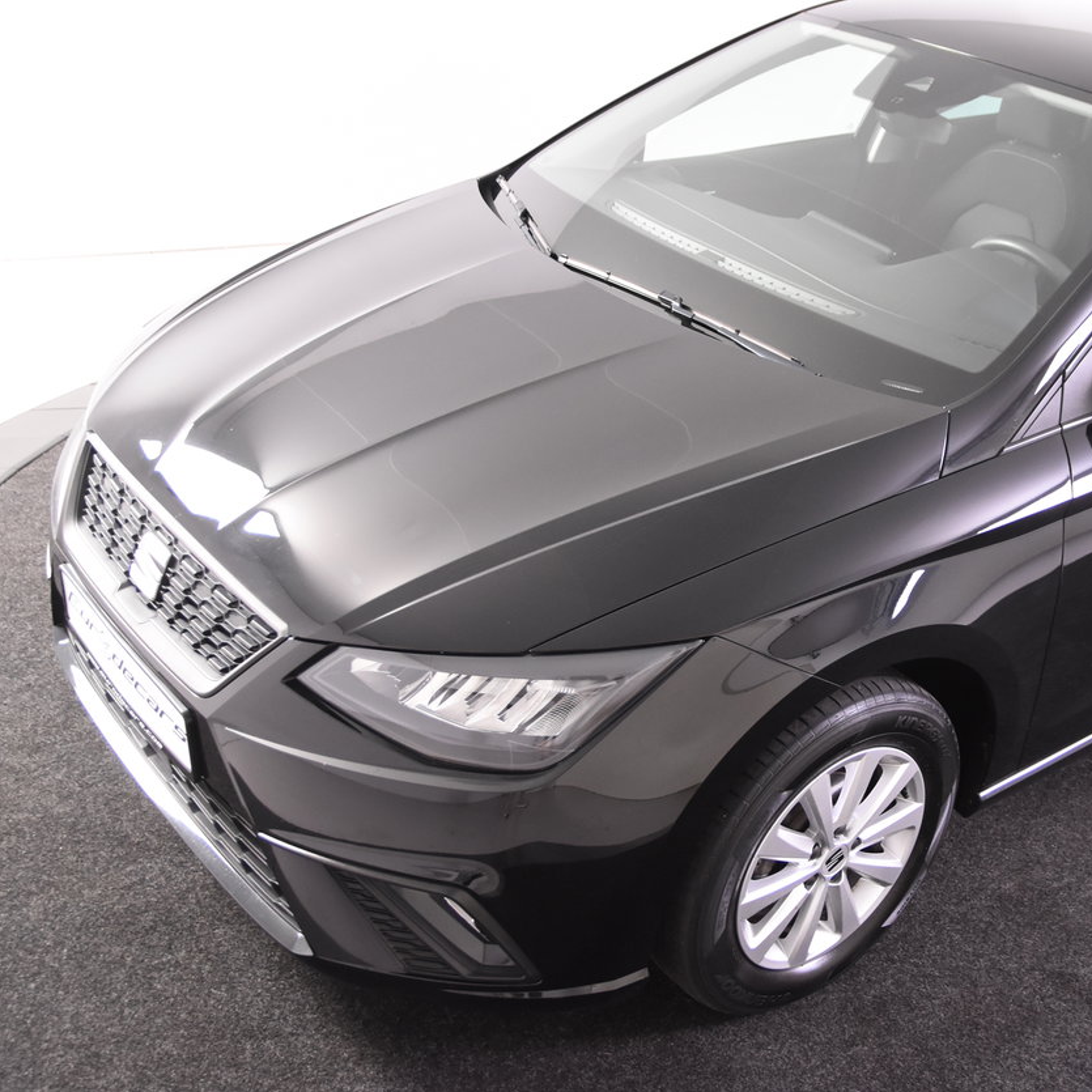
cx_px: 813
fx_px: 1535
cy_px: 537
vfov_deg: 39.2
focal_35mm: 43
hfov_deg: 38.2
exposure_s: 1/40
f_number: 3.2
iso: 1600
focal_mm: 22
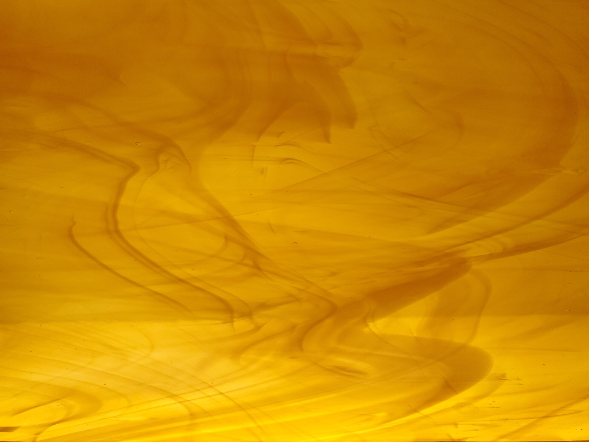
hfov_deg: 67.3
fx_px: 442
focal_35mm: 26
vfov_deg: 53.1
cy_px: 221
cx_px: 294
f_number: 1.5
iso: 80
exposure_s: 1/350
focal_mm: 4.3
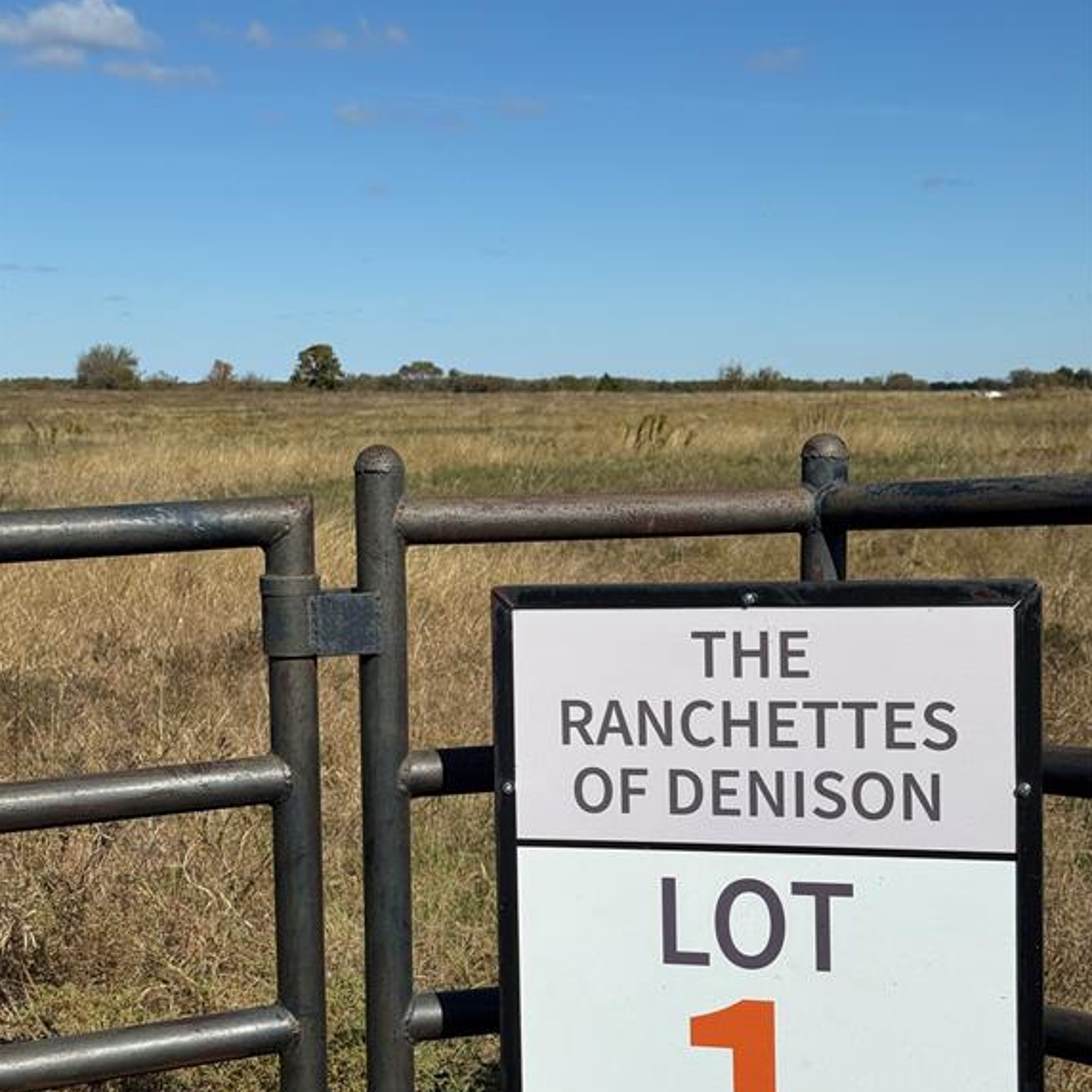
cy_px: 691
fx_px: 2034
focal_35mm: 57
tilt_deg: -7.7
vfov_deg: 29.9
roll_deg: -1.0
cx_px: 546
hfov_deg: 30.0
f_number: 1.78
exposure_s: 1/11364
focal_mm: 6.76
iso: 64
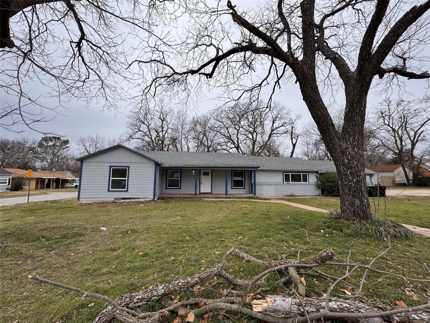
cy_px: 162
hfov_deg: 102.1
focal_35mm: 14
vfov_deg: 85.7
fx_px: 174
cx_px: 215
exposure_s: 1/968
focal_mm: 2.22
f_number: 2.2
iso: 50
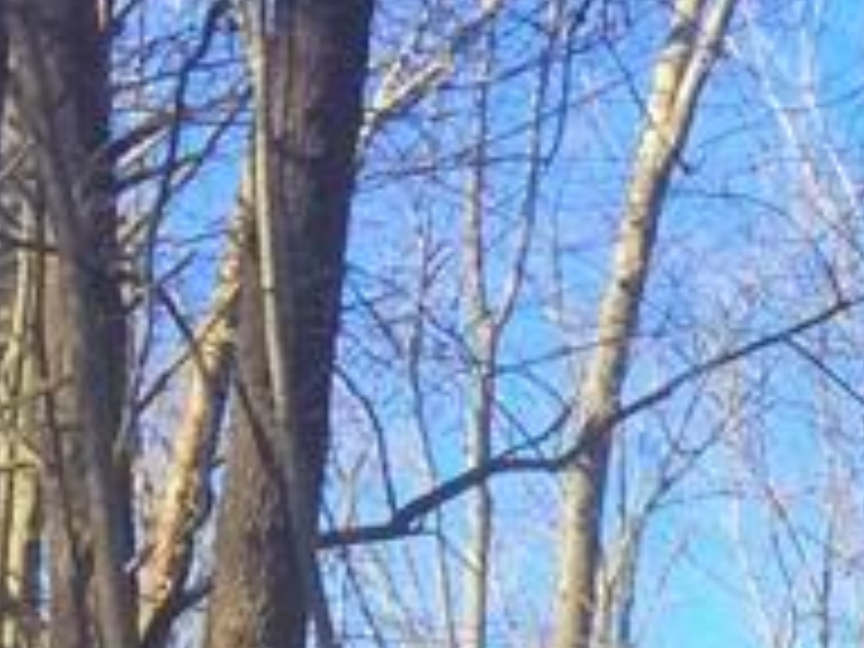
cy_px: 1404
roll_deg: -2.5
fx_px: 3869
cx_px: 2038
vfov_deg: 8.9
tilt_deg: -2.2
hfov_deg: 10.9
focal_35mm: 155
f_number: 2.2
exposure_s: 1/719
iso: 32
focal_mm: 4.15
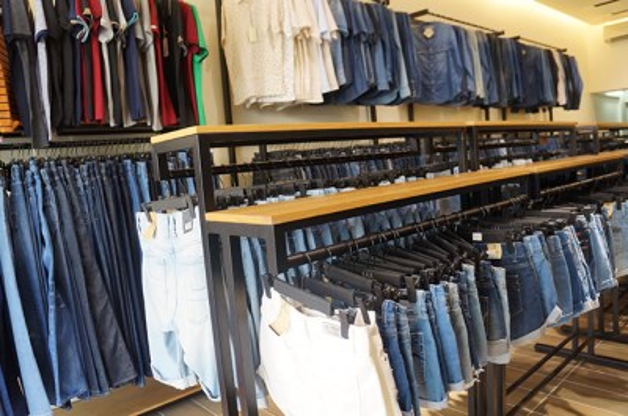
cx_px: 314
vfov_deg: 47.7
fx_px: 470
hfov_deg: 67.5
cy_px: 208
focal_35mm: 27
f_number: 4
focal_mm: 18
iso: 500
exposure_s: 1/60
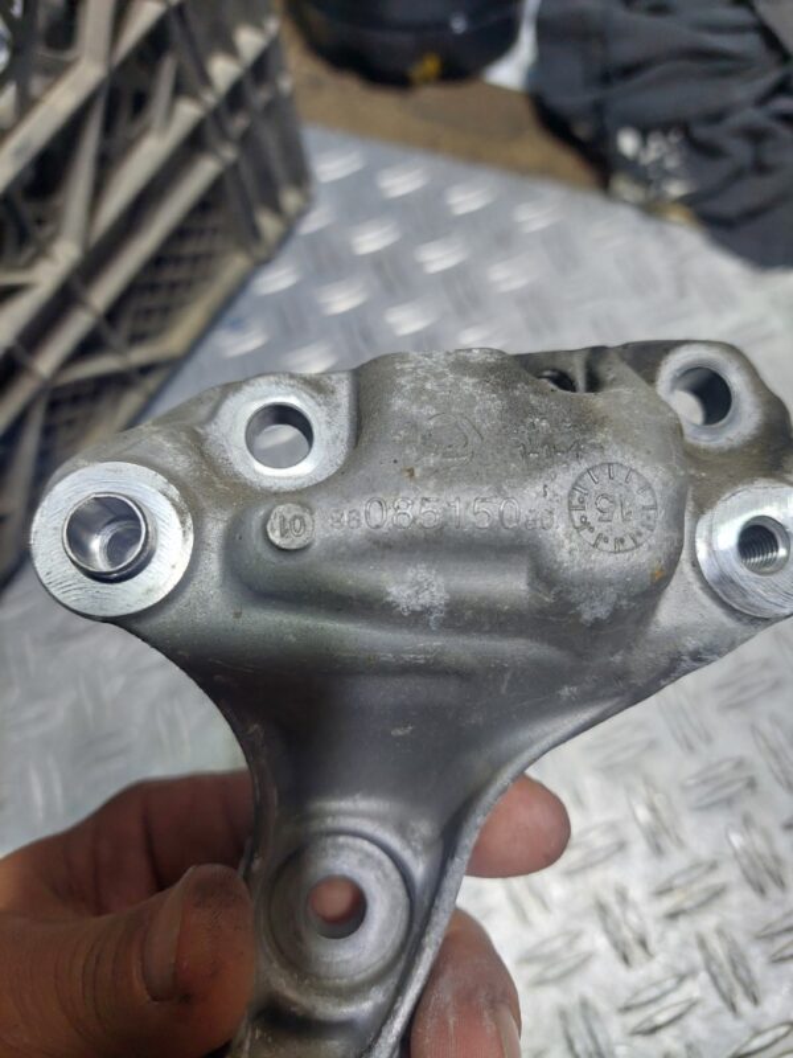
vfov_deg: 69.4
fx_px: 764
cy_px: 529
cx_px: 396
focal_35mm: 25
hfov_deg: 54.9
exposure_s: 1/50
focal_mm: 5.23
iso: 100
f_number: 1.8
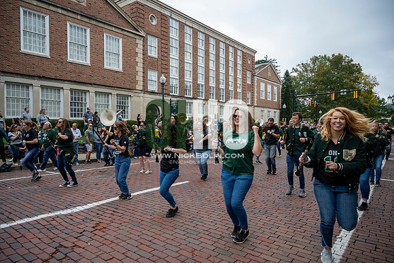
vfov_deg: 53.2
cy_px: 132
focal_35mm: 24
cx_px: 197
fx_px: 263
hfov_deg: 73.7
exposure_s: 1/1600
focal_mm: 24
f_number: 4
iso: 1000
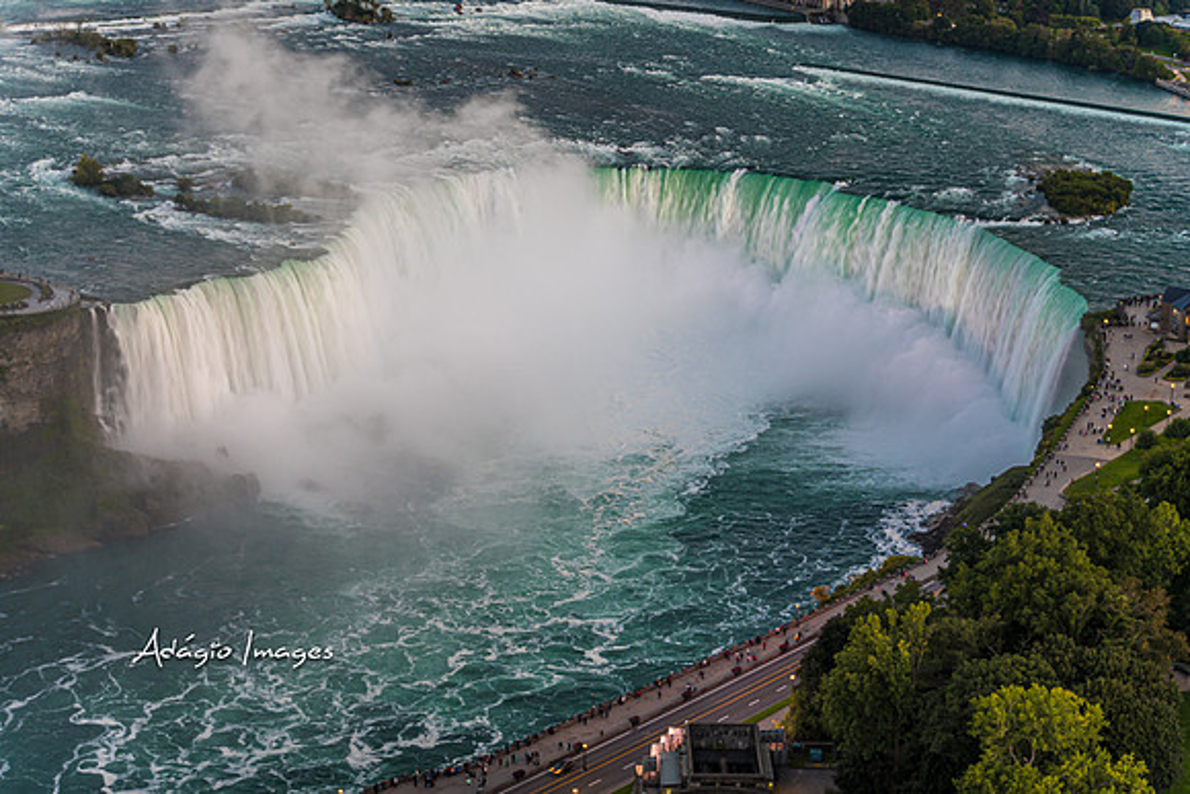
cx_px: 595
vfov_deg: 21.1
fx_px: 2132
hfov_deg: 31.2
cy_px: 397
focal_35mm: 64
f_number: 5
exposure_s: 1/8
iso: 125
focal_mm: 43
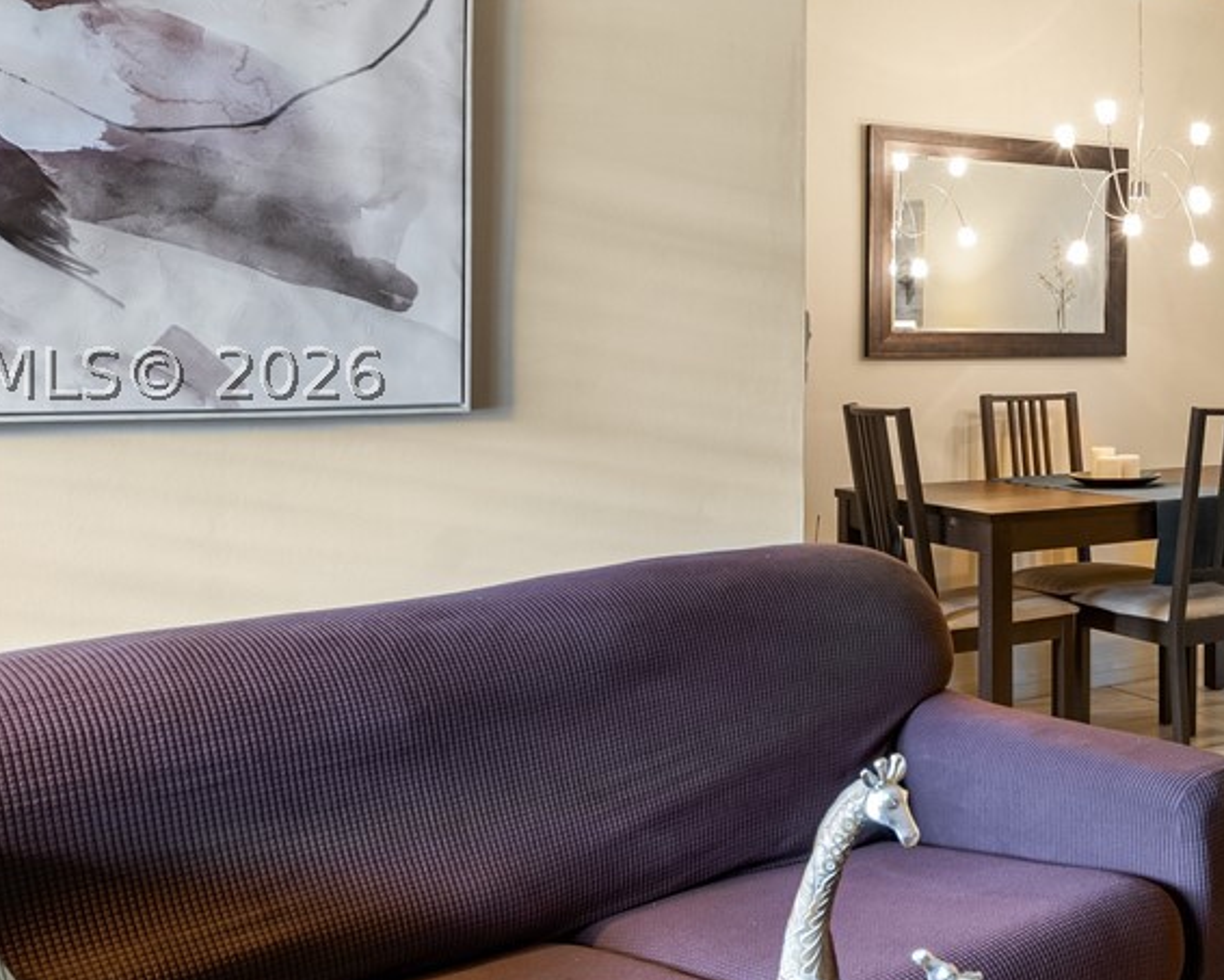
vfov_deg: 33.3
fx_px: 1630
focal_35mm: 45
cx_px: 1234
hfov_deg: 36.8
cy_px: 369
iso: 100
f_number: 8
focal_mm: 16
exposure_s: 1.3
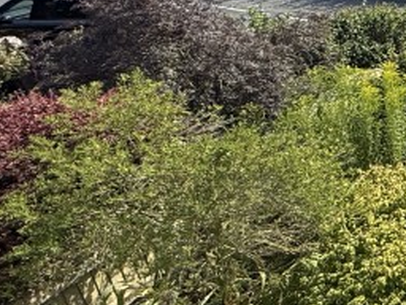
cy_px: 0
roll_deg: +1.0
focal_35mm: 56
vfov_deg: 24.9
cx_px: 782
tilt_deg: -17.8
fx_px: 657
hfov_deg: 20.2
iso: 64
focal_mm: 2.22
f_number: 2.2
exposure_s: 1/1497
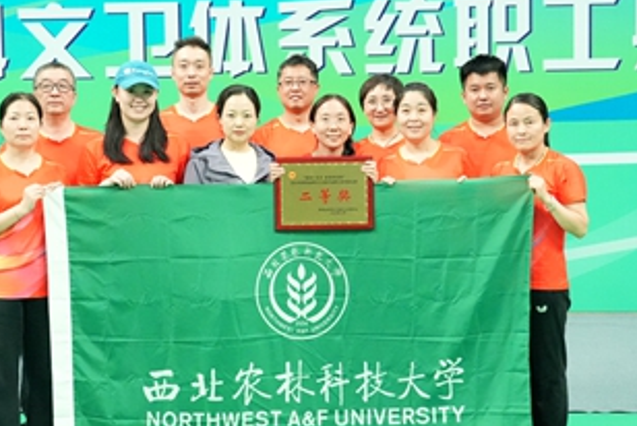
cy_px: 184
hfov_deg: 28.0
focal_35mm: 72
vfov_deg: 19.0
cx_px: 265
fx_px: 1275
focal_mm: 37
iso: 12800
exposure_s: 1/1000
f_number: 4
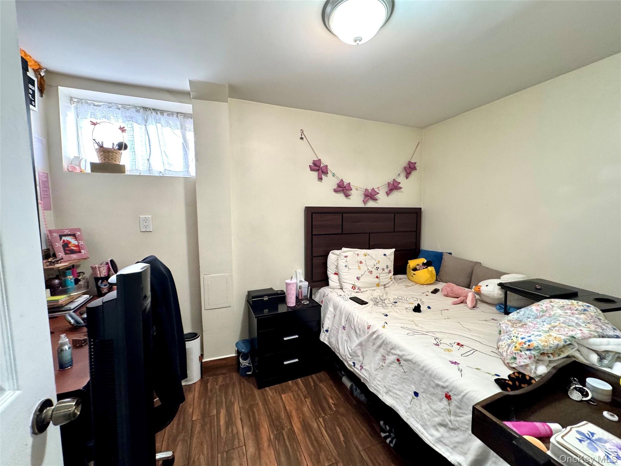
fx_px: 251
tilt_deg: -4.5
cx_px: 310
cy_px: 233
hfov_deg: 102.1
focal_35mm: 14
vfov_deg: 85.7
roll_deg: +0.1
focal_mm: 2.22
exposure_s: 1/60
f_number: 2.2
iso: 250
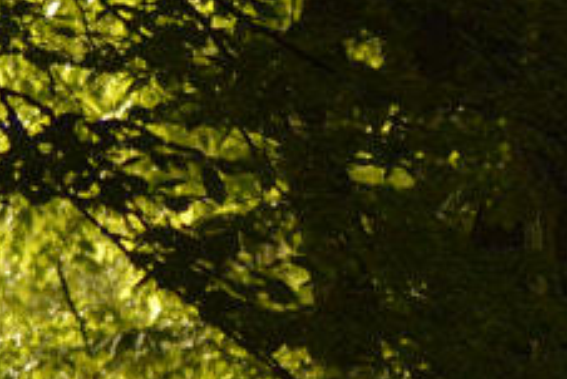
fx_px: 16705
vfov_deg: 1.3
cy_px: 602
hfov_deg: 1.9
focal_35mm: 1060
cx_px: 527
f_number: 5
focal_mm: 100
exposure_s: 1/4000
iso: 1600
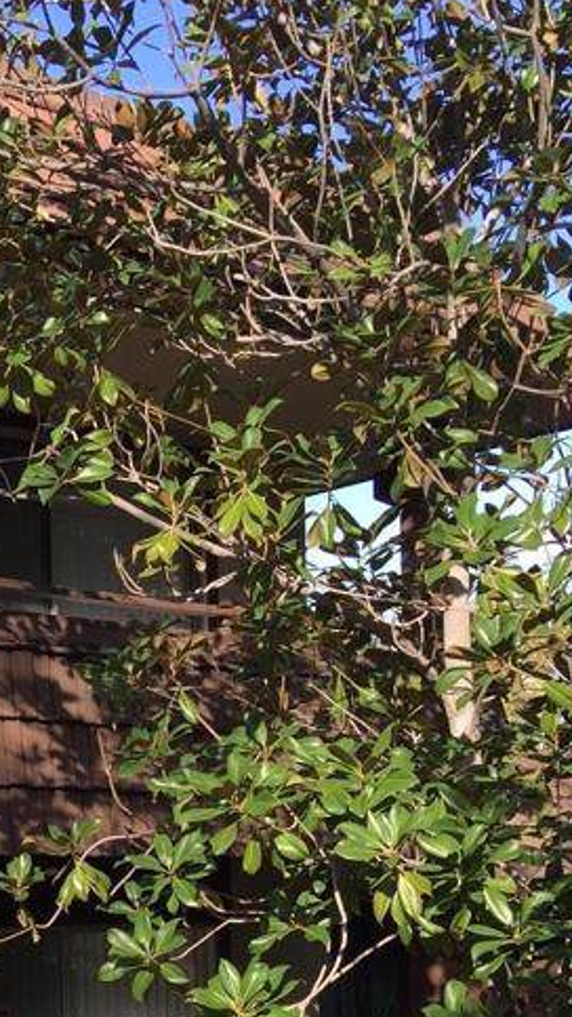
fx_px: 1805
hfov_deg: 17.0
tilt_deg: +1.2
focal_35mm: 67
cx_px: -166
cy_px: 924
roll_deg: +1.5
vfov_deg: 30.0
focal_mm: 4.15
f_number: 2.2
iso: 32
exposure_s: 1/581
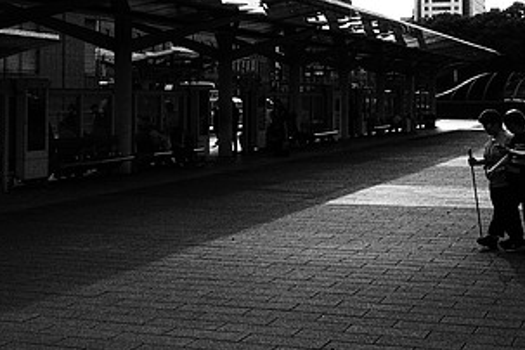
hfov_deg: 27.8
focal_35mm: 72
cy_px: 49
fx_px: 1050
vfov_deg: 18.7
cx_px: 156
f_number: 2.8
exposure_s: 1/400
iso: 320
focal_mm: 18.3
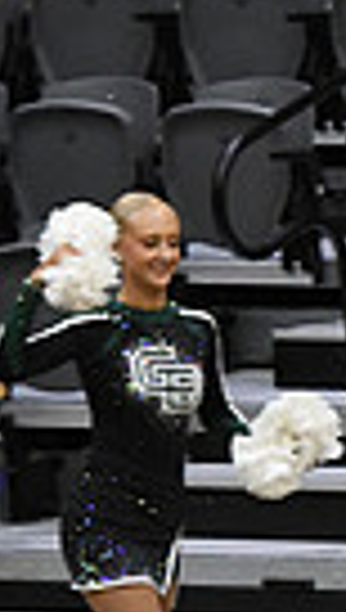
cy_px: 412
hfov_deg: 1.5
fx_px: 13033
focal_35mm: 803
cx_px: 1087
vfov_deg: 2.7
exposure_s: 1/400
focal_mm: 120
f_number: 2.8
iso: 3200
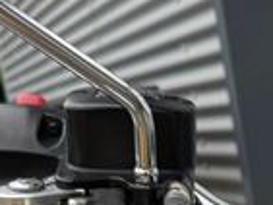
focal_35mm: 109
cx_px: 368
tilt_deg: -19.0
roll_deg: +6.6
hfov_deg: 16.9
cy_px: 377
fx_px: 860
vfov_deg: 12.4
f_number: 1.78
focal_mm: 6.76
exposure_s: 1/788
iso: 100
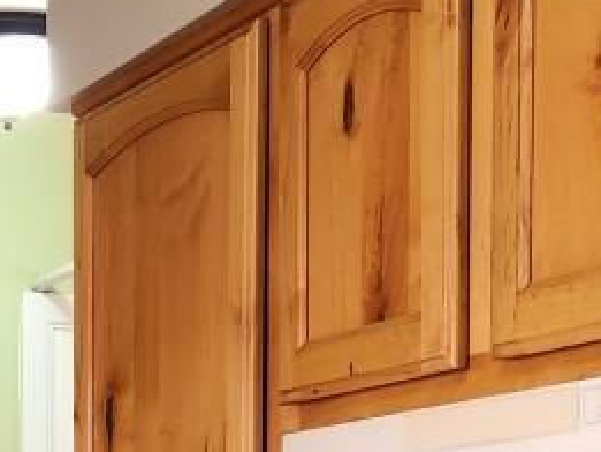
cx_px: -2
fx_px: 2206
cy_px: 703
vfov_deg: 11.2
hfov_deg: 15.2
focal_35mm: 127
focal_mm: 5.4
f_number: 1.8
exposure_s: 1/120
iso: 200
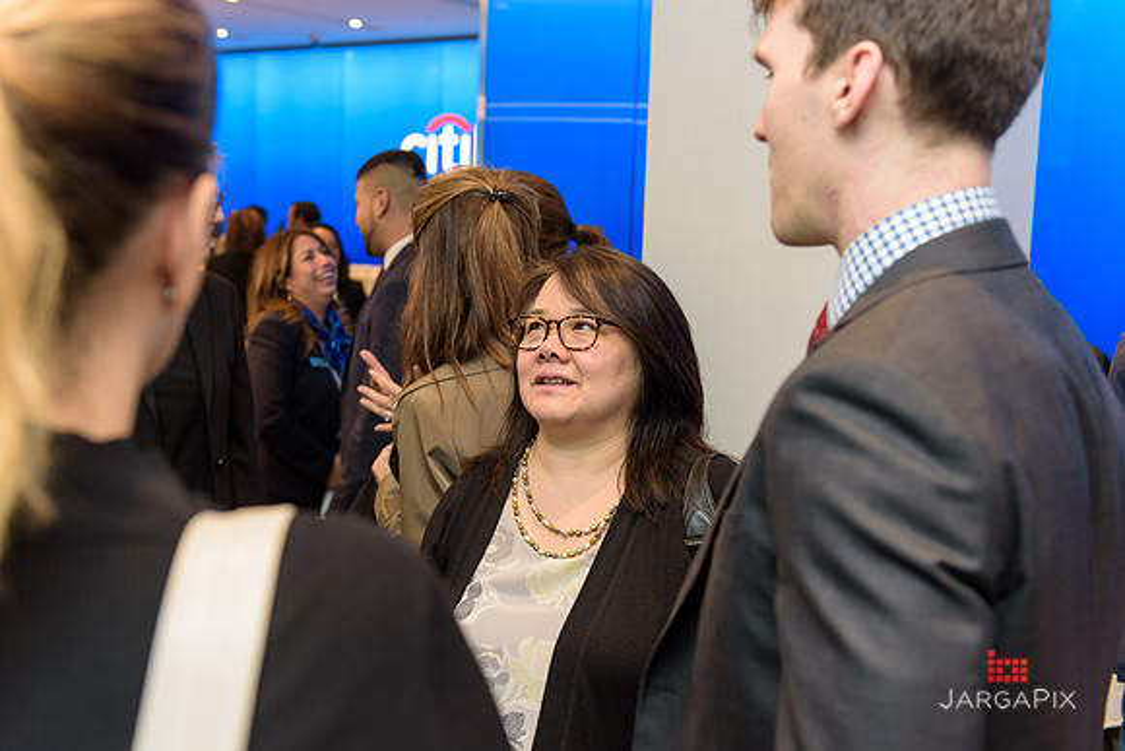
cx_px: 562
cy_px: 376
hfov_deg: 44.5
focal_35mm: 44
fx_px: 1375
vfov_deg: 30.5
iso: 1000
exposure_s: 1/250
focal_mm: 44
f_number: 3.2
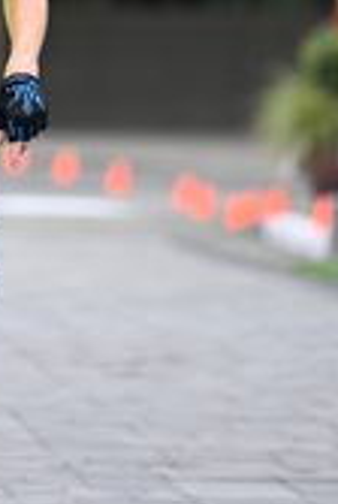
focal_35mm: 658
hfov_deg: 2.1
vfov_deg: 3.1
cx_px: -23
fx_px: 9228
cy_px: -139
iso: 640
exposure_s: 1/2000
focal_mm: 200
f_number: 2.8
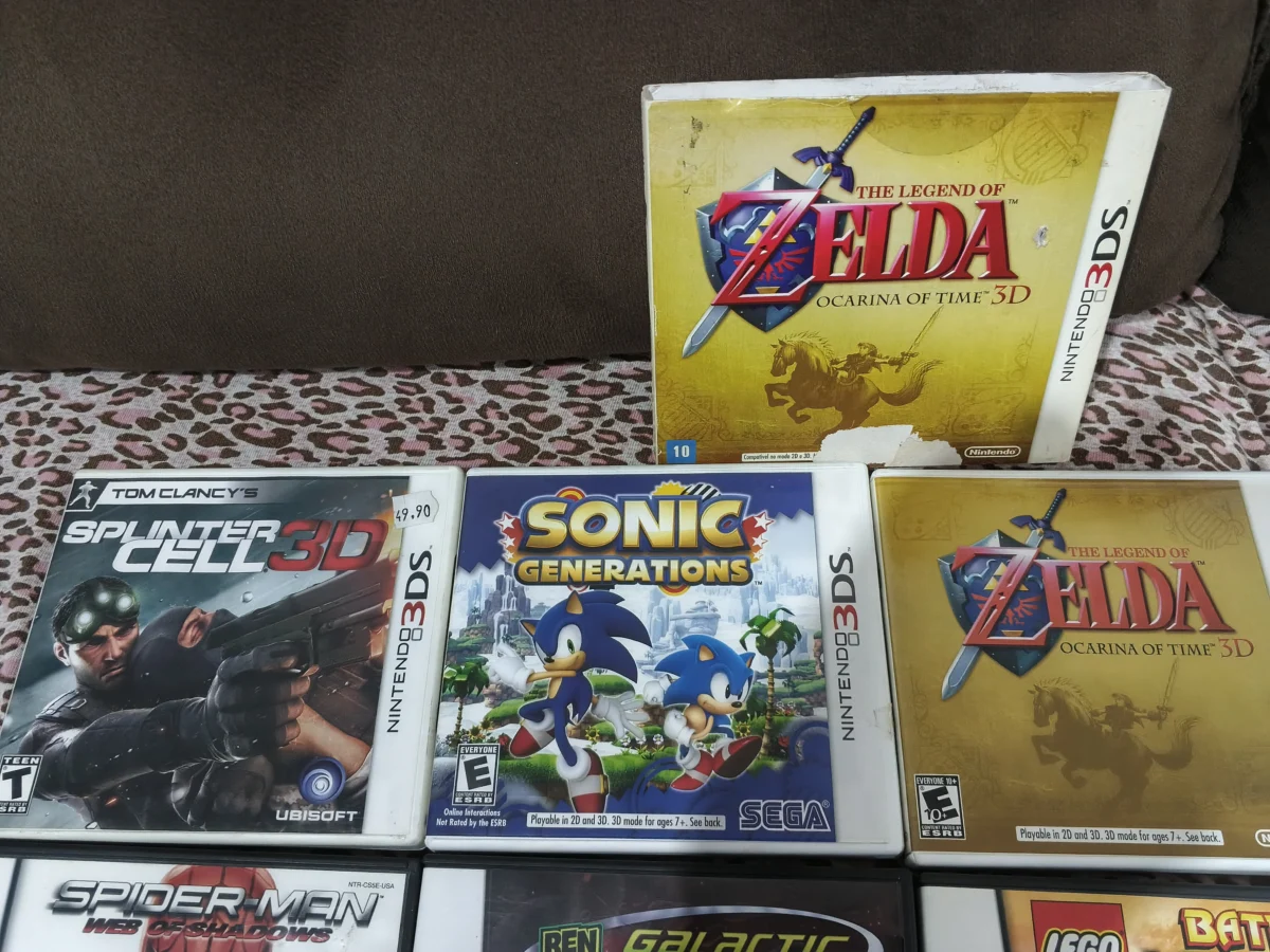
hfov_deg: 73.9
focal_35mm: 23
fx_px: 844
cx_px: 635
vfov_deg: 58.9
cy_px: 476
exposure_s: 1/60
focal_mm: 4.11
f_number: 1.6
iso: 1790
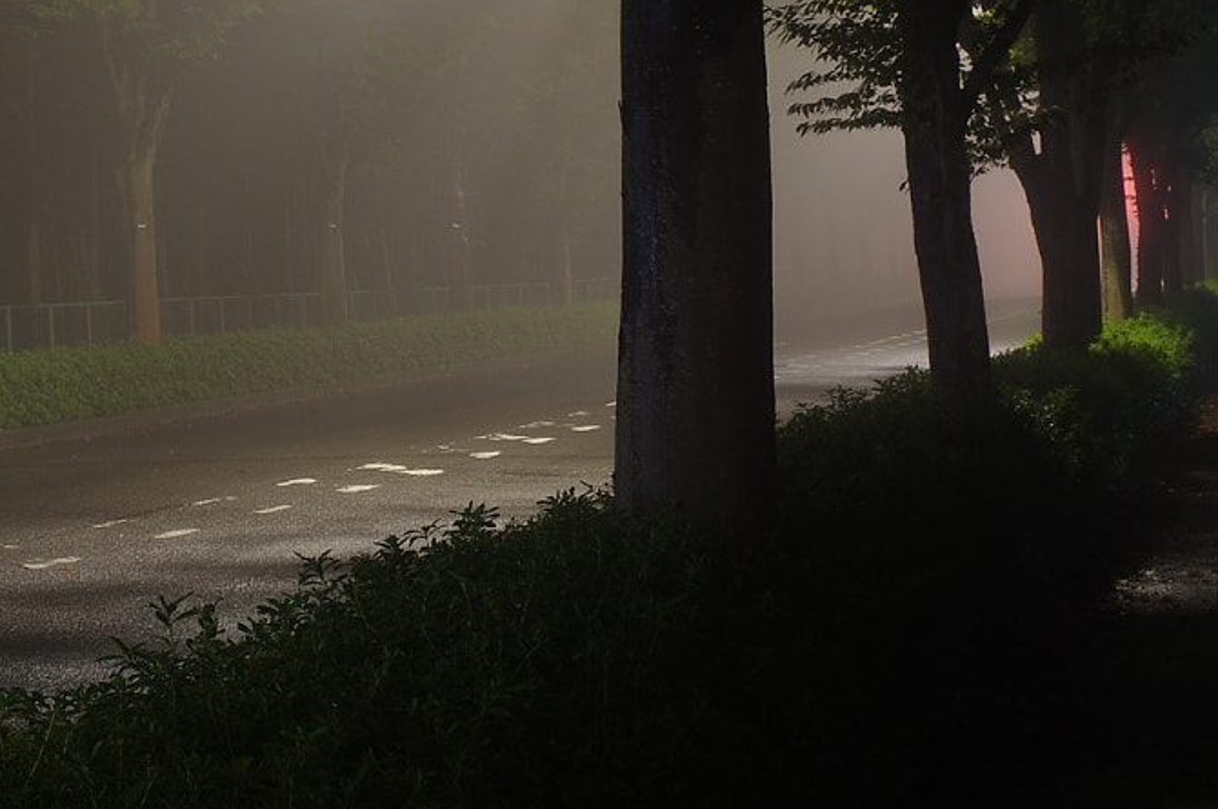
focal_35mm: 86
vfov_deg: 15.7
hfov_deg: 23.2
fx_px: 2906
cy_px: 169
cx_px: 182
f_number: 13
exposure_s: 30
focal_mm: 24.38
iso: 100
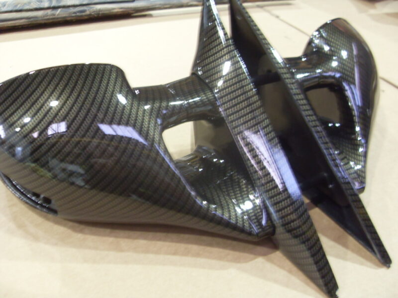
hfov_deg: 52.6
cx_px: 199
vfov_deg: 40.7
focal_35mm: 35
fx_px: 402
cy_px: 149
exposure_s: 1/10
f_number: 2.8
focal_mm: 6.3
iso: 200
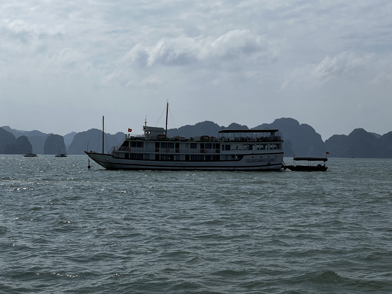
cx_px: 196
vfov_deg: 19.1
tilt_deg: -0.5
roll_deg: -0.2
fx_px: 872
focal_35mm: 77
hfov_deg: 25.3
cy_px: 147
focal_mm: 9
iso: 32
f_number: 2.8
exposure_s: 1/2660
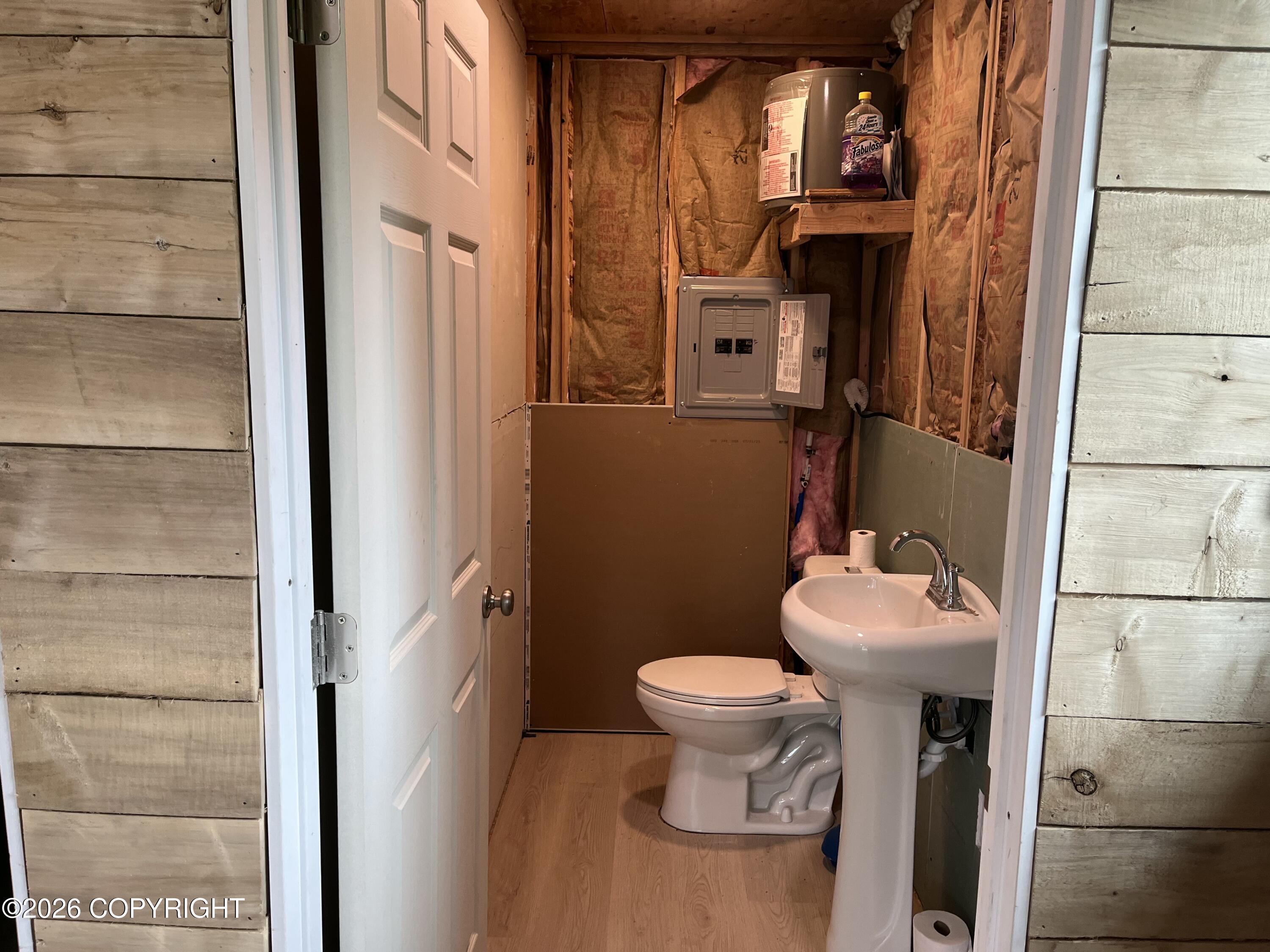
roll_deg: -0.8
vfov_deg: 53.1
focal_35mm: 26
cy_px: 476
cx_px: 635
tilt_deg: -8.6
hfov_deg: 67.3
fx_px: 954
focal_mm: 5.1
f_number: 1.6
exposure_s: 1/120
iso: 100
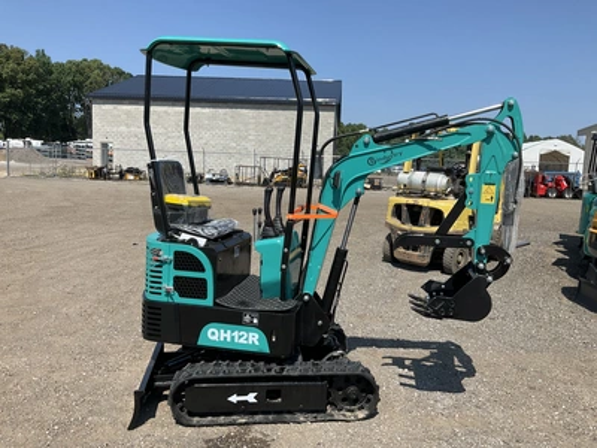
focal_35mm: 29
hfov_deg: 61.7
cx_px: 298
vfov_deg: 48.2
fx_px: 500
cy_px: 224
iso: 25
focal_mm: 3
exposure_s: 1/1786
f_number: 1.8
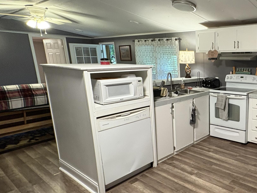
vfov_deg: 53.1
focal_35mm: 26
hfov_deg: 57.5
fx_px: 193
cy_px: 100
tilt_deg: -12.3
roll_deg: -1.4
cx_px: 232
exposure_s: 1/60
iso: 320
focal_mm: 2.22
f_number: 2.2
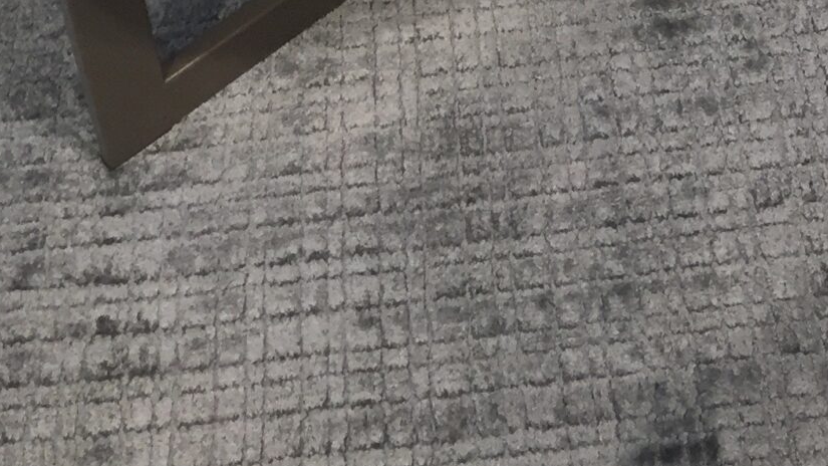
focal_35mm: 98
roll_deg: +1.5
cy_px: -692
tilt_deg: -37.9
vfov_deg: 10.5
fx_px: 2152
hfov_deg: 21.6
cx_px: 604
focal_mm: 4.15
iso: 50
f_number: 2.2
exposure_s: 1/33
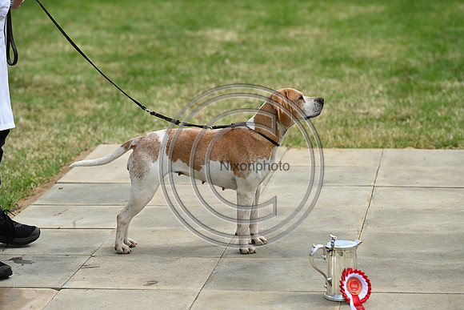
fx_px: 1676
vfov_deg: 10.6
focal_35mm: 130
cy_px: 155
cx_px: 232
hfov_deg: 15.8
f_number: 4.5
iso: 140
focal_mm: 130
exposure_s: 1/1000
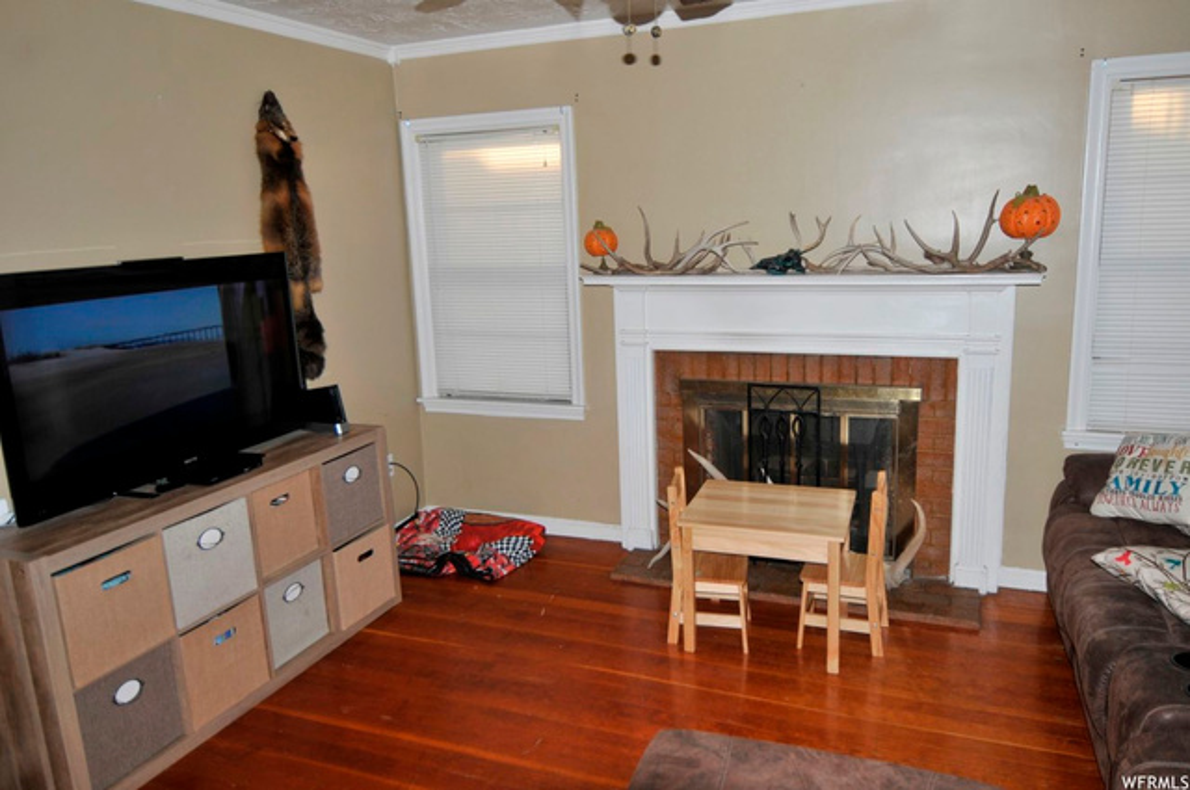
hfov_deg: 73.8
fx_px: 792
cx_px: 595
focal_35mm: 24
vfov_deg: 53.0
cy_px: 395
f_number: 4
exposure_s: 1/250
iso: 200
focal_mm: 16
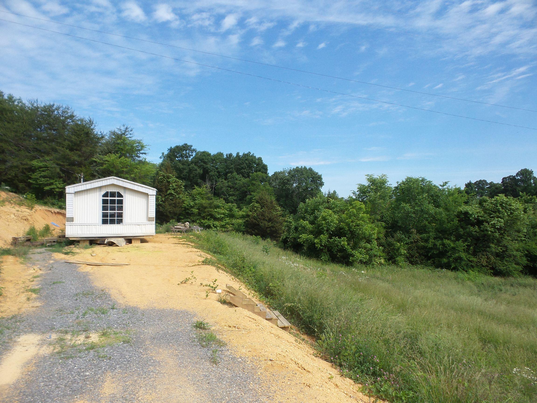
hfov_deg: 73.9
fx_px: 357
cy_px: 202
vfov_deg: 58.9
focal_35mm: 23
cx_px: 268
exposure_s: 1/1000
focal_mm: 4.1
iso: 100
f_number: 3.5
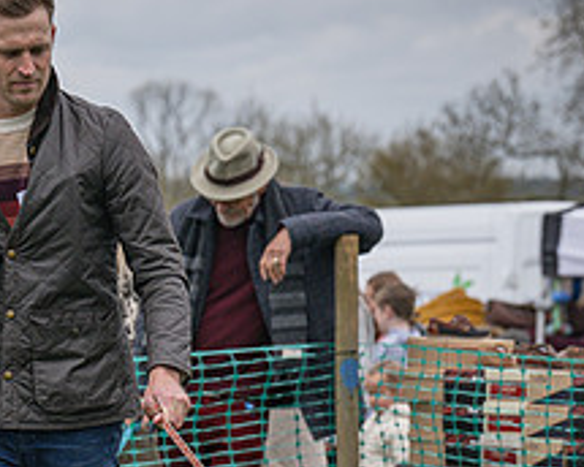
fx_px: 4442
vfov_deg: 6.0
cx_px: 61
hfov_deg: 7.5
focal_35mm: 257
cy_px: 494
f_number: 4
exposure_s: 1/4000
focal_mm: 87
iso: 400
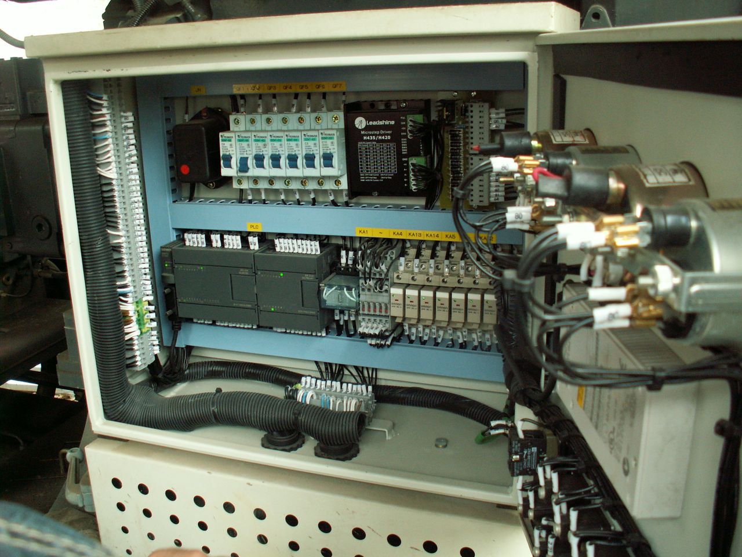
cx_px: 371
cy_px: 278
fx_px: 750
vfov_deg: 40.7
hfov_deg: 52.6
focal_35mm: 35
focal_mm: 5.86
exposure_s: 1/40
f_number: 2.8
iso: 125
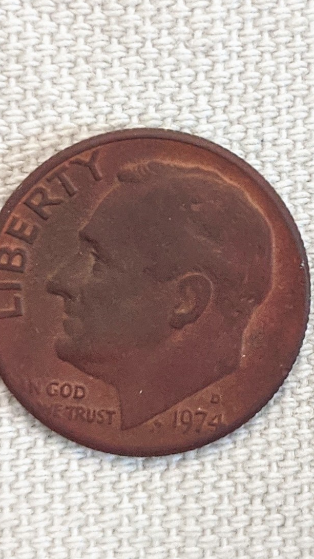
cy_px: 304
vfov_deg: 60.9
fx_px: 473
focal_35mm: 32
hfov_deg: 36.7
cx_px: 141
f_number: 2
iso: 481
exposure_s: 1/40
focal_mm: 4.67
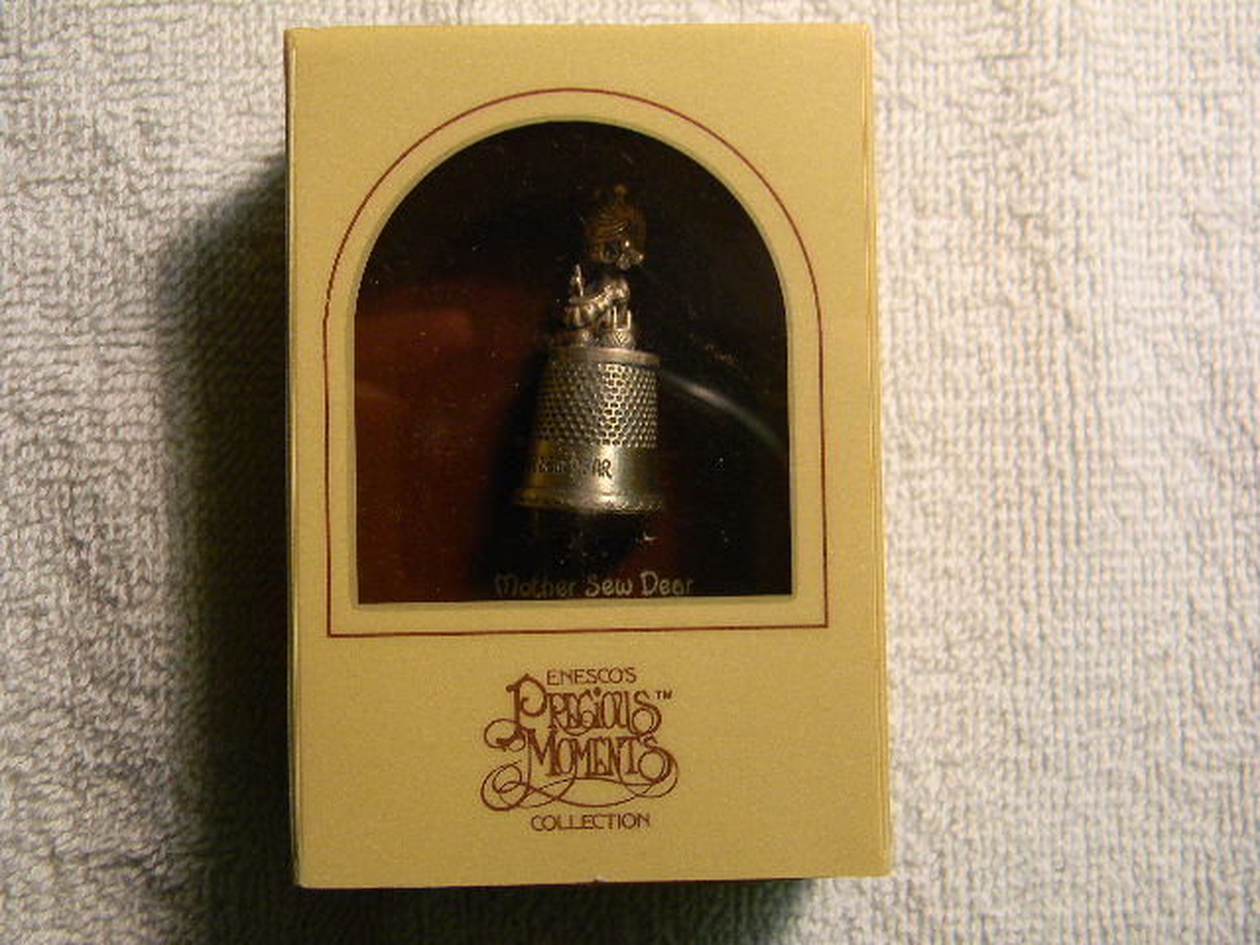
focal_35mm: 36
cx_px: 630
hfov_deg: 51.4
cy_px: 472
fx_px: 1310
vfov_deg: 39.7
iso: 138
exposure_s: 1/30
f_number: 3.7
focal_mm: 6.4
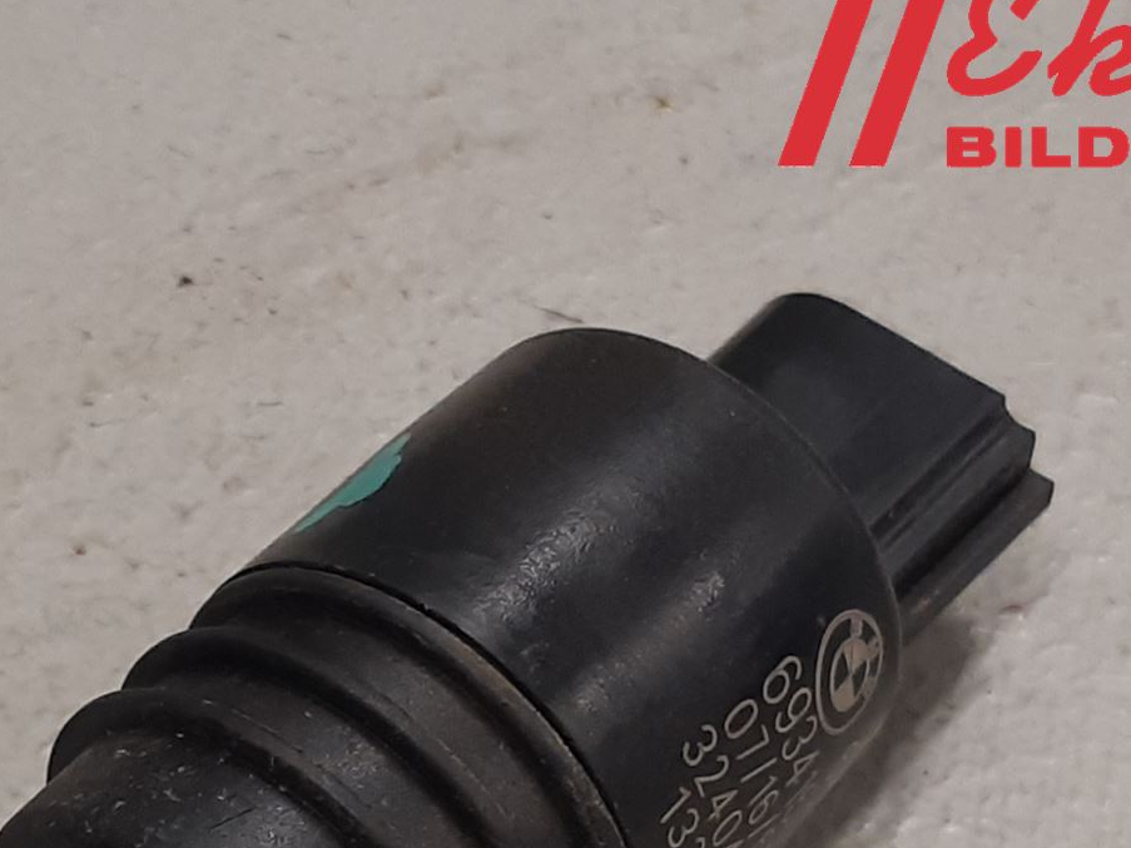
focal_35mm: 59
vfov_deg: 23.4
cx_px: 264
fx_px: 1927
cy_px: 917
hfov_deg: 32.0
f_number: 1.7
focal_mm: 3.93
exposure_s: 1/50
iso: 100
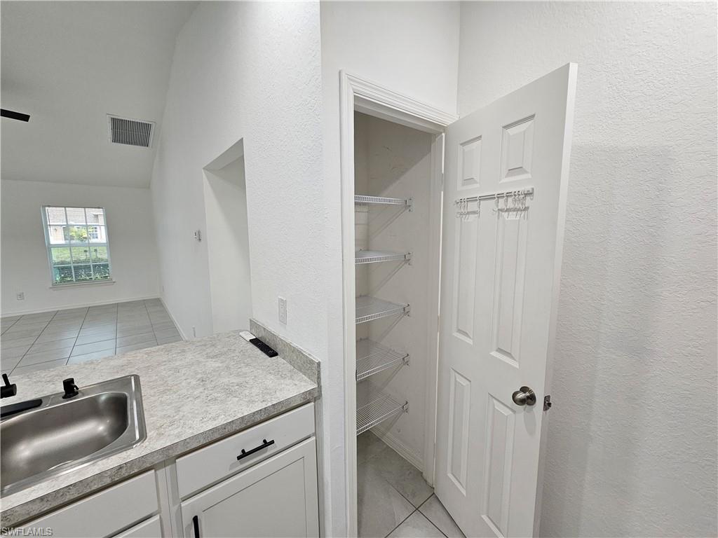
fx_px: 270
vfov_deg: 89.9
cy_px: 269
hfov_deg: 106.2
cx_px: 359
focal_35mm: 13
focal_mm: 2.2
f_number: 2.2
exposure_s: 1/60
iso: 100
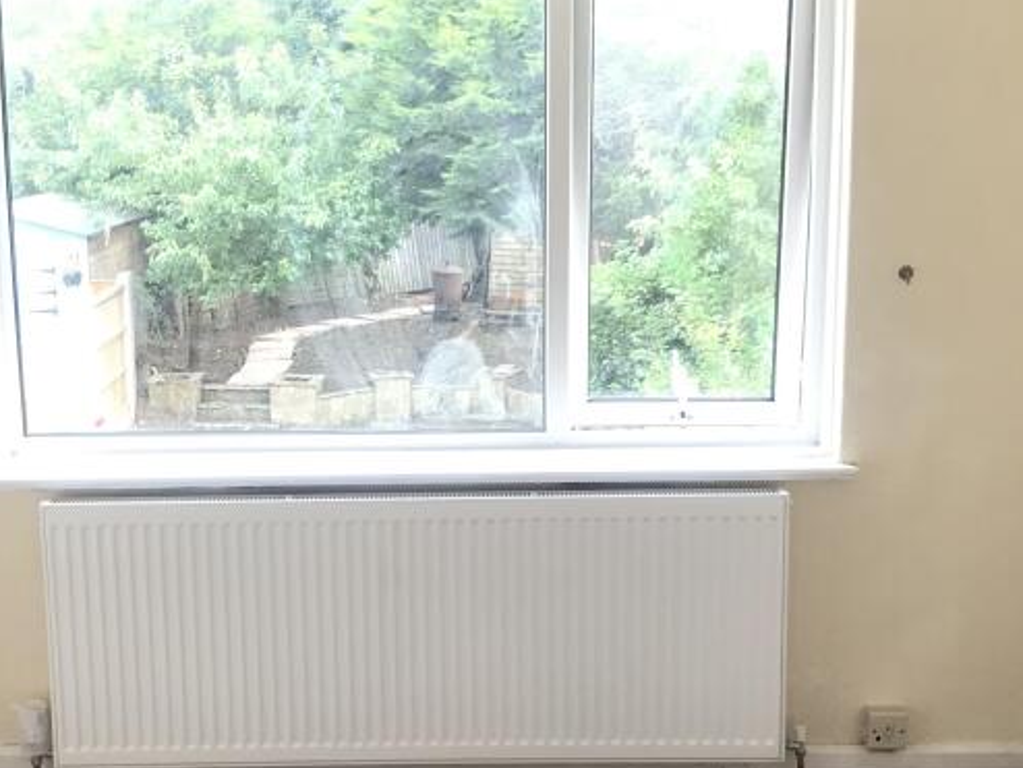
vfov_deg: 25.2
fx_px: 1715
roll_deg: +0.7
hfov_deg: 33.2
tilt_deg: -11.4
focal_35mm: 58
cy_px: 447
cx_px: 445
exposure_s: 1/45
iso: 25
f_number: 1.8
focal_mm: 3.99
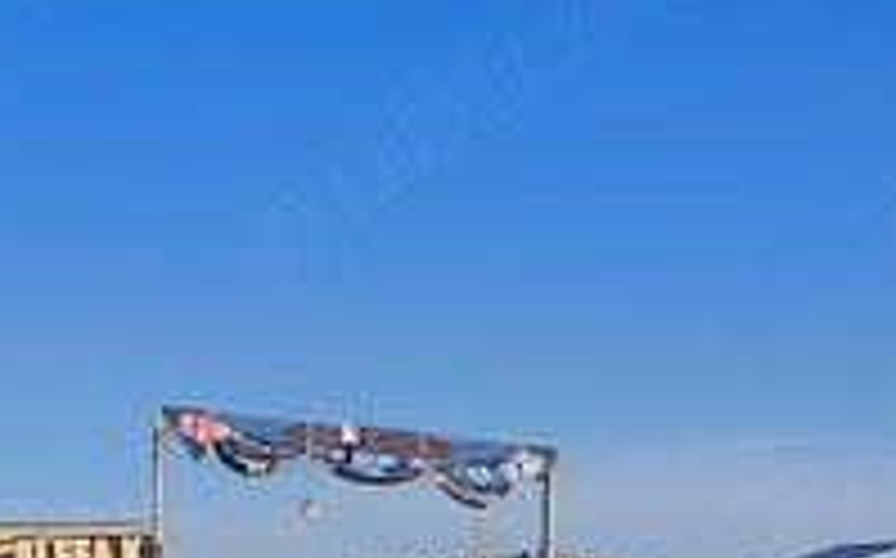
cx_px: 216
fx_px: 2342
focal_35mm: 96
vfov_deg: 13.0
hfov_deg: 21.5
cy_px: 792
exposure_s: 1/1717
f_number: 1.7
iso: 50
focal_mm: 6.06
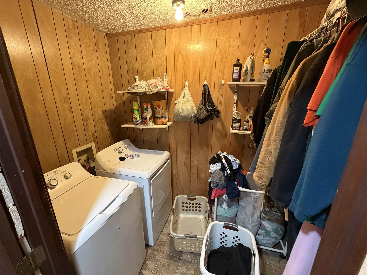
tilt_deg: -16.6
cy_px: 141
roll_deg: +1.4
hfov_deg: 98.1
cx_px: 177
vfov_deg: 81.7
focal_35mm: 15
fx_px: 159
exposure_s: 1/60
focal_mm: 2.22
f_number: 2.2
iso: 800
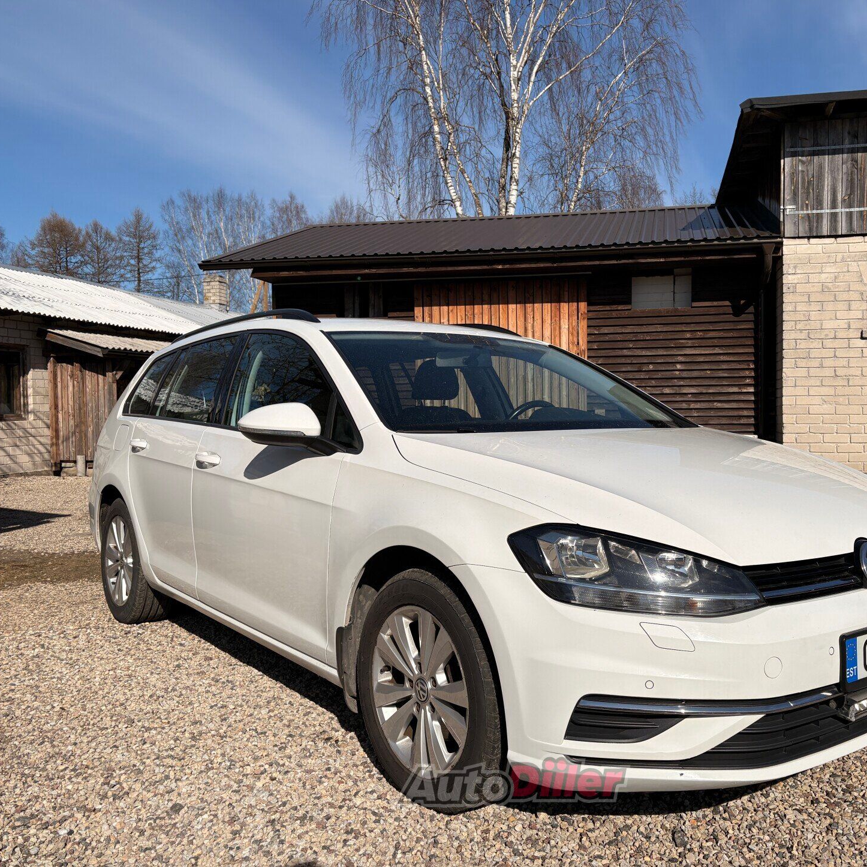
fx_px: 878
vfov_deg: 52.5
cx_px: 511
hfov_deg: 52.2
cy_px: 429
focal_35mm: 31
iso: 50
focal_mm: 5.96
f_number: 1.6
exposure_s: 1/8850
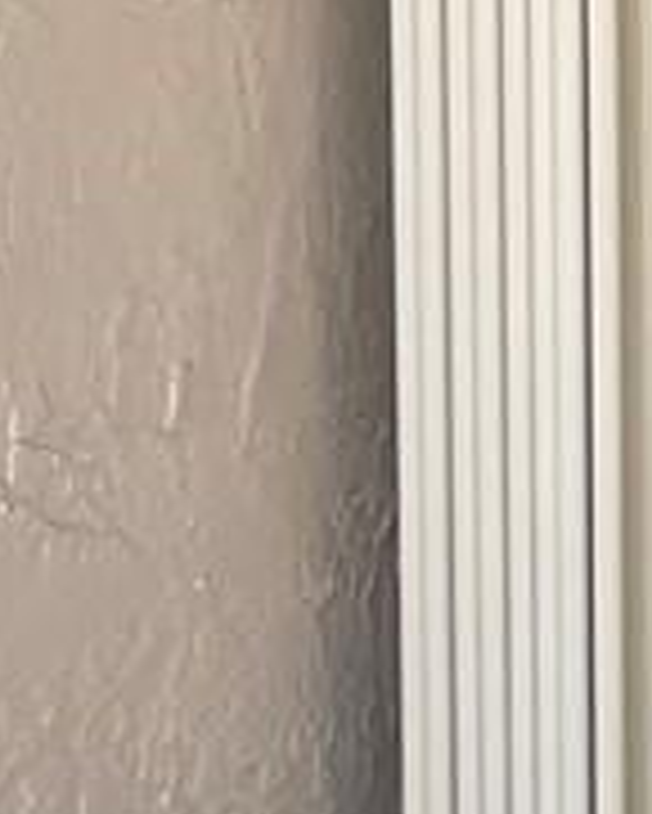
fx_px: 5399
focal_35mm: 224
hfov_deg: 5.4
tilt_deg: -5.8
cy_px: -409
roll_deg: -2.8
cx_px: 3215
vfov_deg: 8.4
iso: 32
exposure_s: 1/686
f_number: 1.6
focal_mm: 4.2
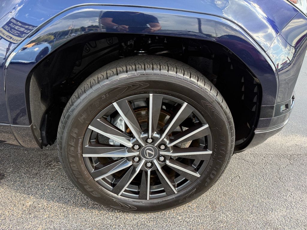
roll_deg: -3.6
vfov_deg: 56.8
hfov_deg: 71.6
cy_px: 115
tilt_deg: -26.7
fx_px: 213
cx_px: 154
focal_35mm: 24
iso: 100
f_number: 1.78
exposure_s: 1/263
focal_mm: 6.76
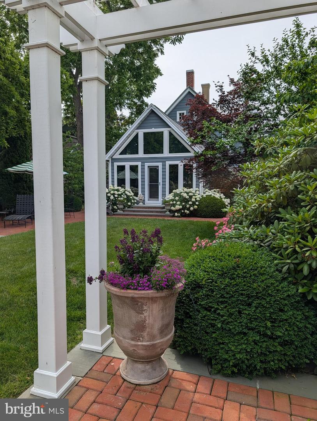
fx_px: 292
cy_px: 210
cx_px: 158
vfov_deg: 71.5
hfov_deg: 56.9
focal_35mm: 24
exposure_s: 1/1383
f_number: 1.68
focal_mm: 6.9
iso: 23
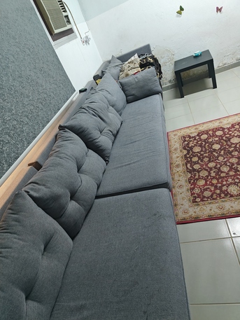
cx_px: 120
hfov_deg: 56.8
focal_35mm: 24
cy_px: 160
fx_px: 222
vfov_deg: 71.6
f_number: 1.8
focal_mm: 5.59
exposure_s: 1/60
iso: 400
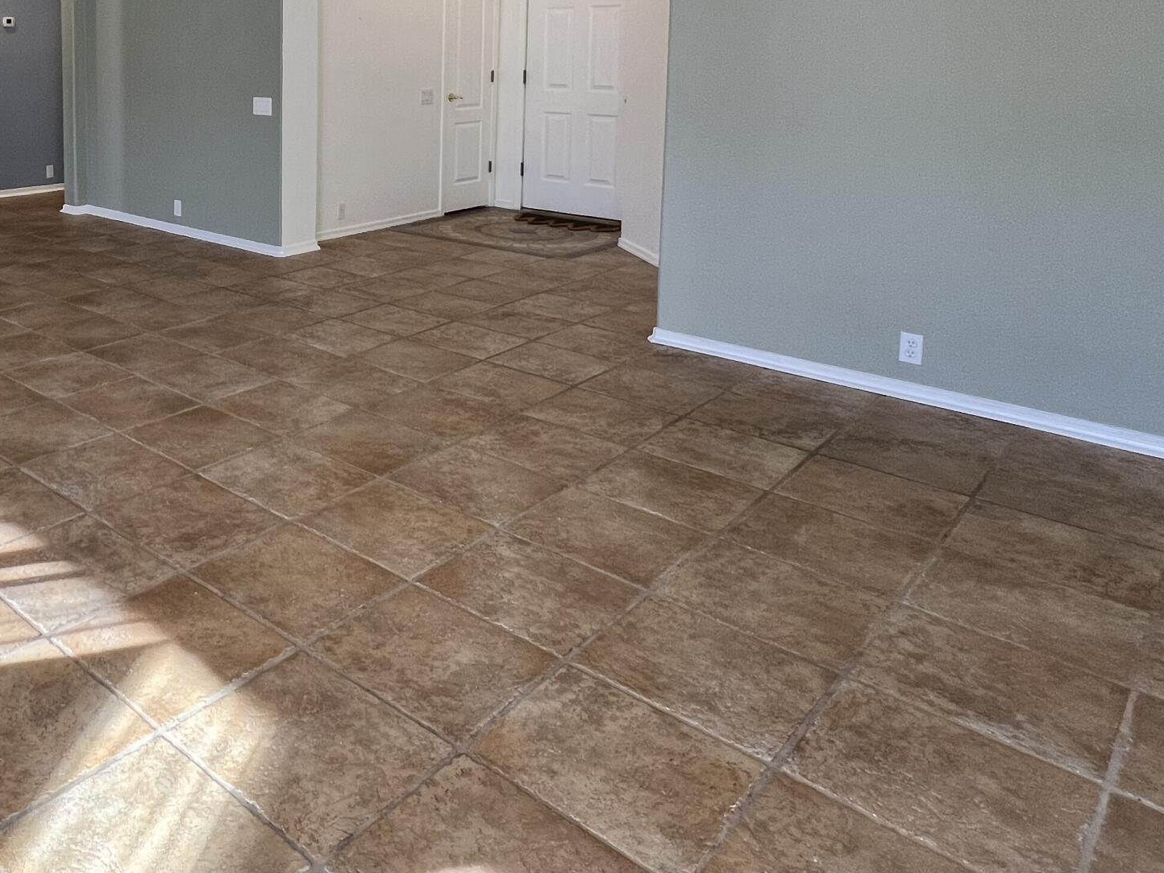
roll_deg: +0.2
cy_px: 136
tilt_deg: -6.6
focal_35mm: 27
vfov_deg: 47.6
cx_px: 182
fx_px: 908
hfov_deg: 58.6
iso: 125
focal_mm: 1.57
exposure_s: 1/120
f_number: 1.8
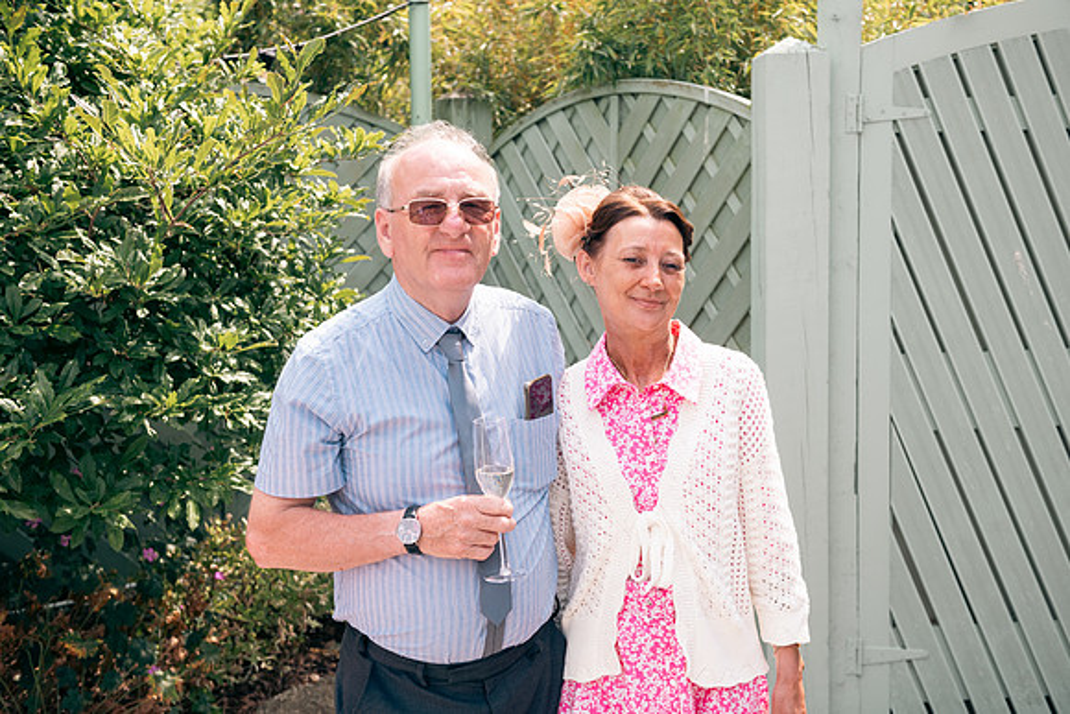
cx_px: 535
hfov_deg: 43.6
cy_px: 357
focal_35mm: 45
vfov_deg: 29.9
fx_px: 1338
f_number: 5
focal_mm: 45
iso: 100
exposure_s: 1/200
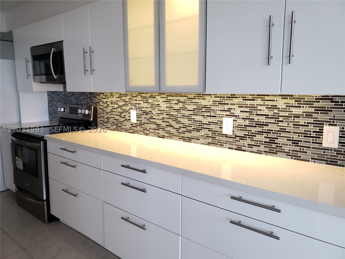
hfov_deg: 67.3
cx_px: 172
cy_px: 130
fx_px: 259
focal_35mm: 26
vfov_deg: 53.1
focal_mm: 4.3
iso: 320
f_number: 2.4
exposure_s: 1/60
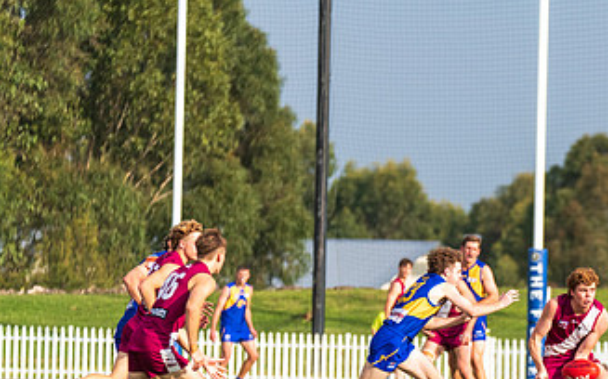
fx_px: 8380
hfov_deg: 4.2
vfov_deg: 2.6
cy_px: 358
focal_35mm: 506
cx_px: 526
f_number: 5.6
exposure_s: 1/2500
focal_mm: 280
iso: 800
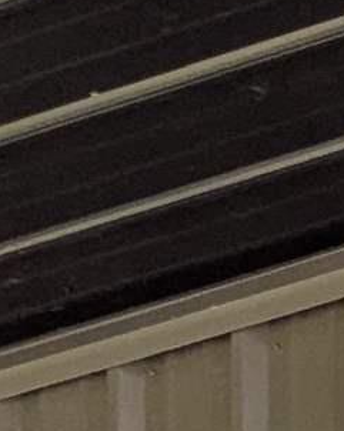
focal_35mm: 139
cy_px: 1213
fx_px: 1772
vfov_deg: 10.6
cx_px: 1867
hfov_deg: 5.8
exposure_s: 1/142
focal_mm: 1.83
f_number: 2.2
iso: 44
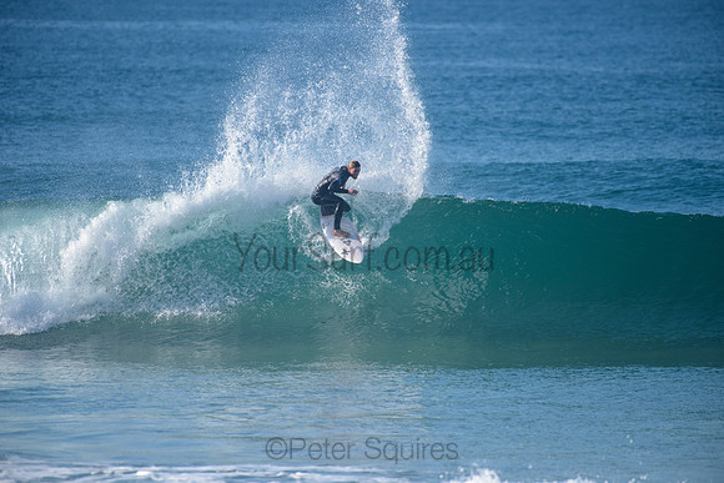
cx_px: 362
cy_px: 242
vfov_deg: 2.8
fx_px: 10057
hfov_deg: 4.1
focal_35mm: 500
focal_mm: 500
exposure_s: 1/2000
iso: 280
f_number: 5.6
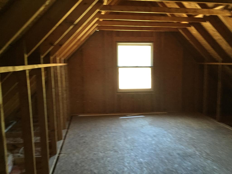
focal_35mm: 29
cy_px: 87
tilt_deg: -6.4
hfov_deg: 61.7
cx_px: 116
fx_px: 194
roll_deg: -1.7
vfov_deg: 48.2
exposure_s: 1/24
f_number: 2.2
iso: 250
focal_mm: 4.15
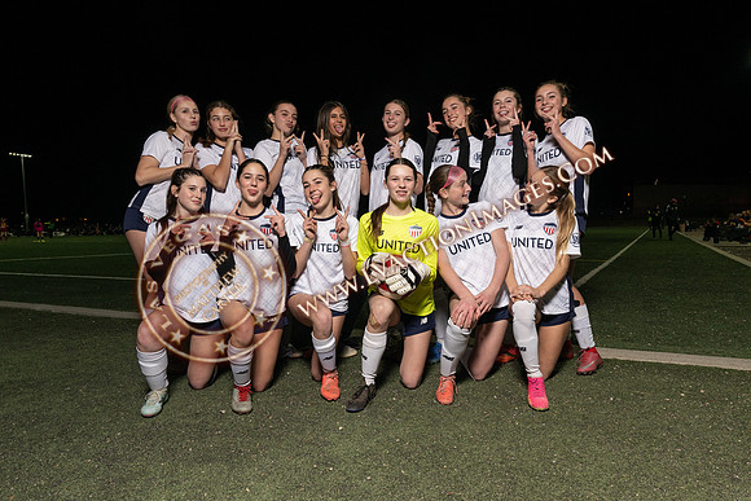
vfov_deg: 49.8
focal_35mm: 26
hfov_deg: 69.6
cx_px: 387
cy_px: 256
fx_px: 540
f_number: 8
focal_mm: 24
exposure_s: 1/80
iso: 320
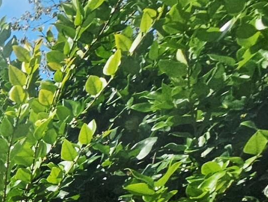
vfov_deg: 15.6
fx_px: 565
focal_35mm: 73
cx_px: -439
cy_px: 416
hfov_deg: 13.5
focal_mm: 2.2
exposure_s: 1/2500
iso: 50
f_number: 2.2
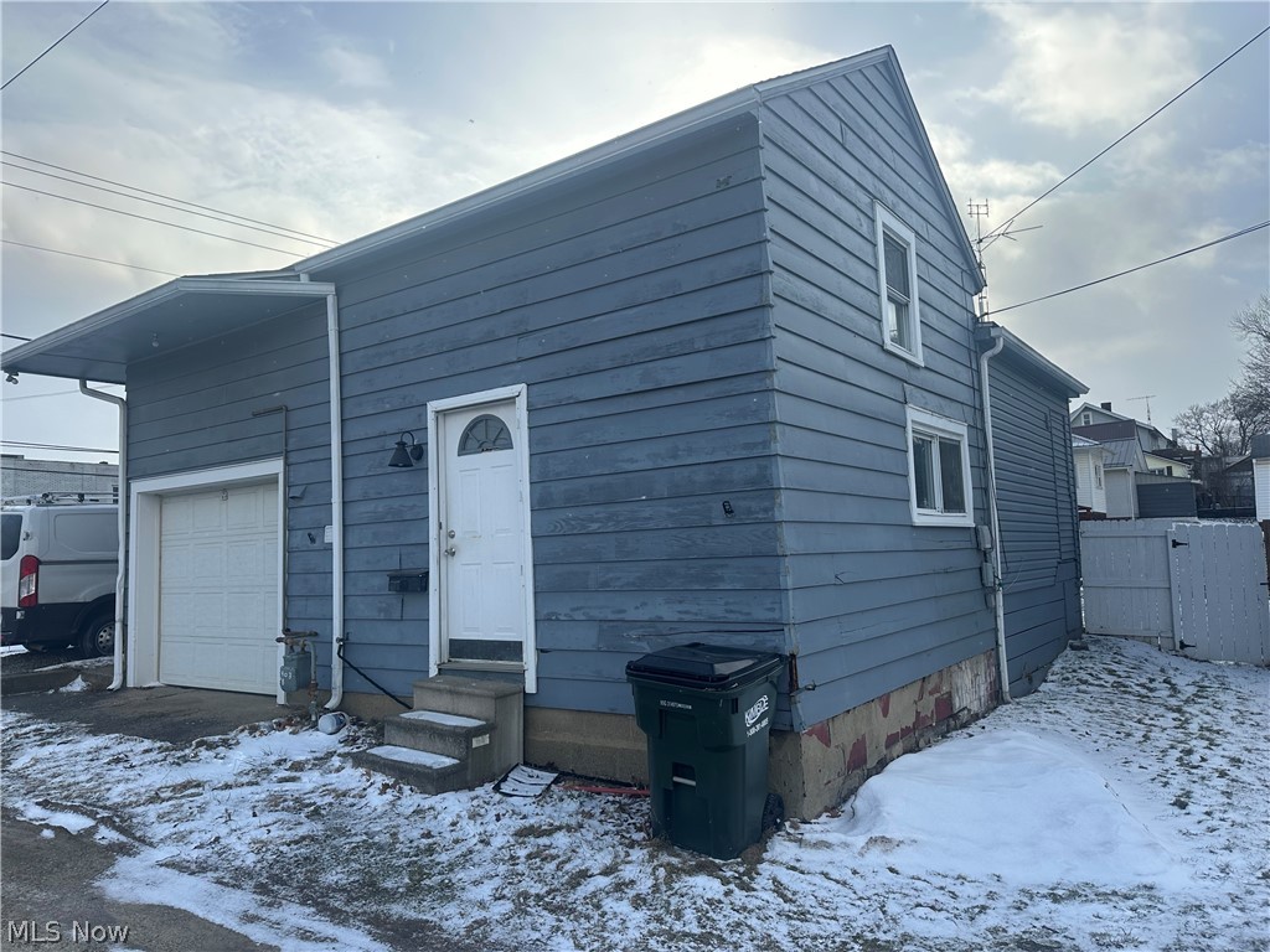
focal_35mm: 24
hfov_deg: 71.6
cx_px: 635
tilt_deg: +6.8
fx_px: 881
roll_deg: +2.6
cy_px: 476
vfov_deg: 56.8
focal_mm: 6.86
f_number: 1.78
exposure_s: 1/2203
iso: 80
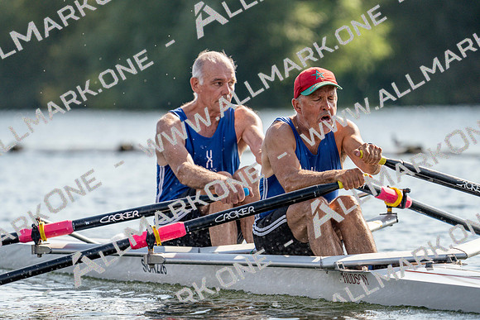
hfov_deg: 5.5
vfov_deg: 3.7
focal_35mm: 374
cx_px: 240
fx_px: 4988
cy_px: 160
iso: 320
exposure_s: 1/1600
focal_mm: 374
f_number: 6.3
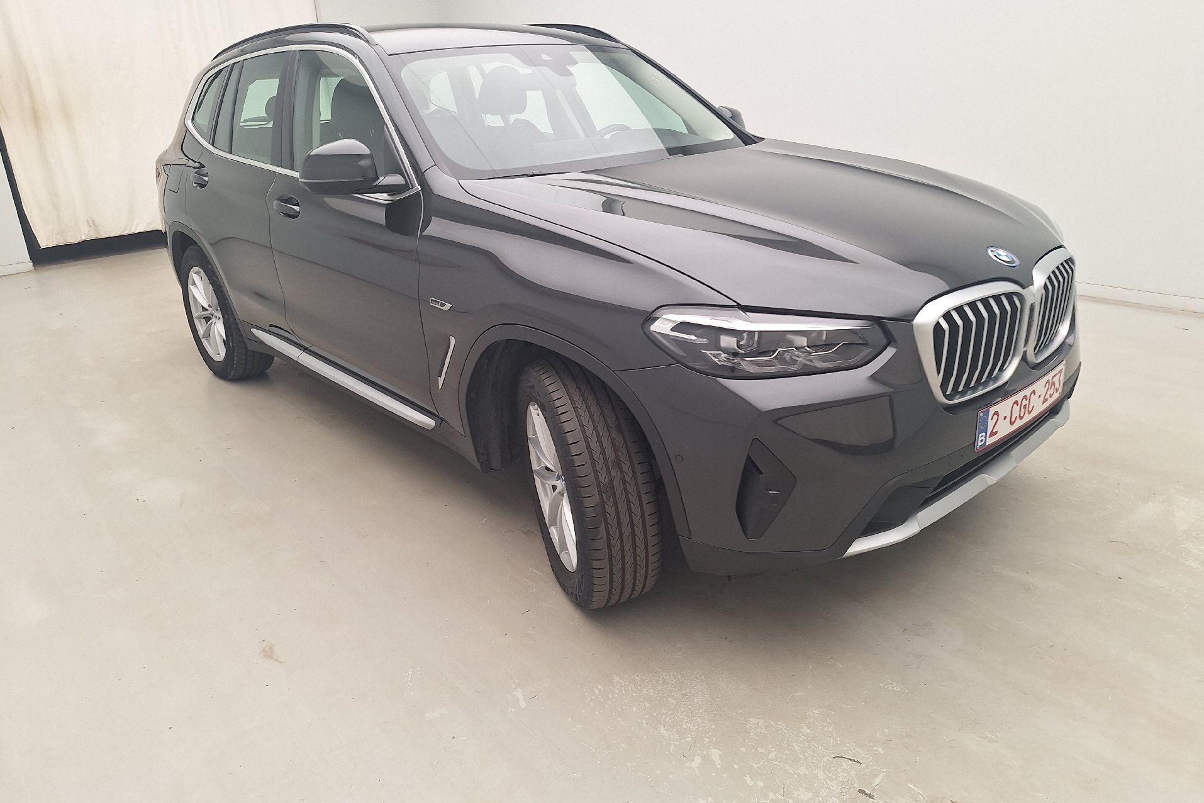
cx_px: 601
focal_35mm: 24
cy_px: 371
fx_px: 803
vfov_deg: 53.1
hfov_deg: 73.7
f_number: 1.8
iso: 50
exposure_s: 1/100
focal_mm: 5.54
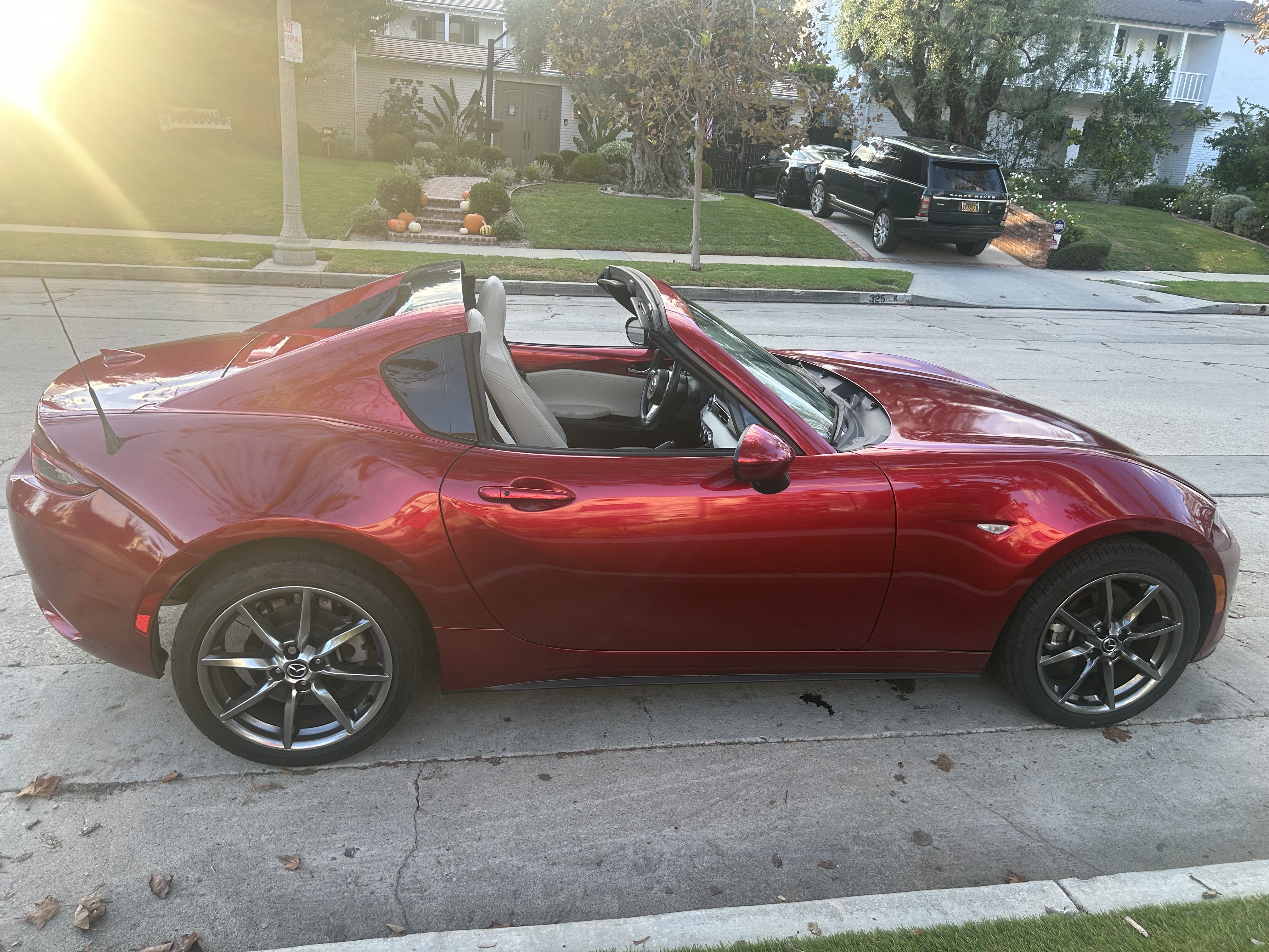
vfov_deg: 53.1
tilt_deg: -18.2
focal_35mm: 26
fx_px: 953
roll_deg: -3.7
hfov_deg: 67.3
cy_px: 476
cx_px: 634
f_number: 1.5
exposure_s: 1/302
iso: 50
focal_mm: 5.7
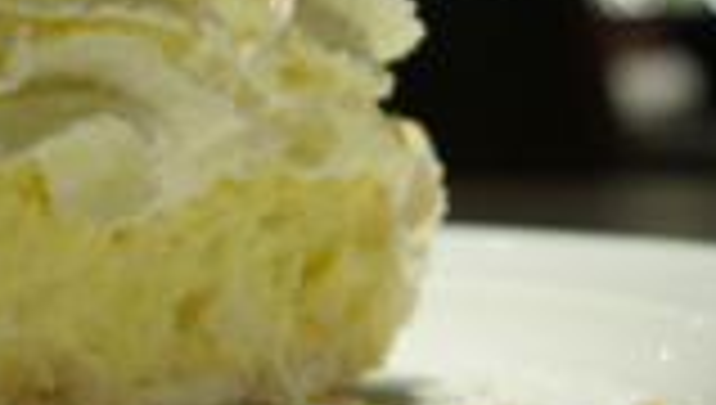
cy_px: -9
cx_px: 63
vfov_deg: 9.4
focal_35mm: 128
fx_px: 2434
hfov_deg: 16.5
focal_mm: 26
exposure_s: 1/1.43
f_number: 4
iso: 200
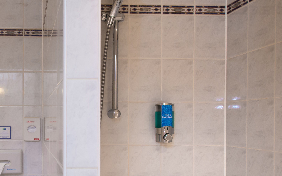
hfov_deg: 43.3
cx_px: 30
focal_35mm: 42
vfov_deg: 30.1
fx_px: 323
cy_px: 130
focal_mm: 17
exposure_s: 1/5
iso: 400
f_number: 10
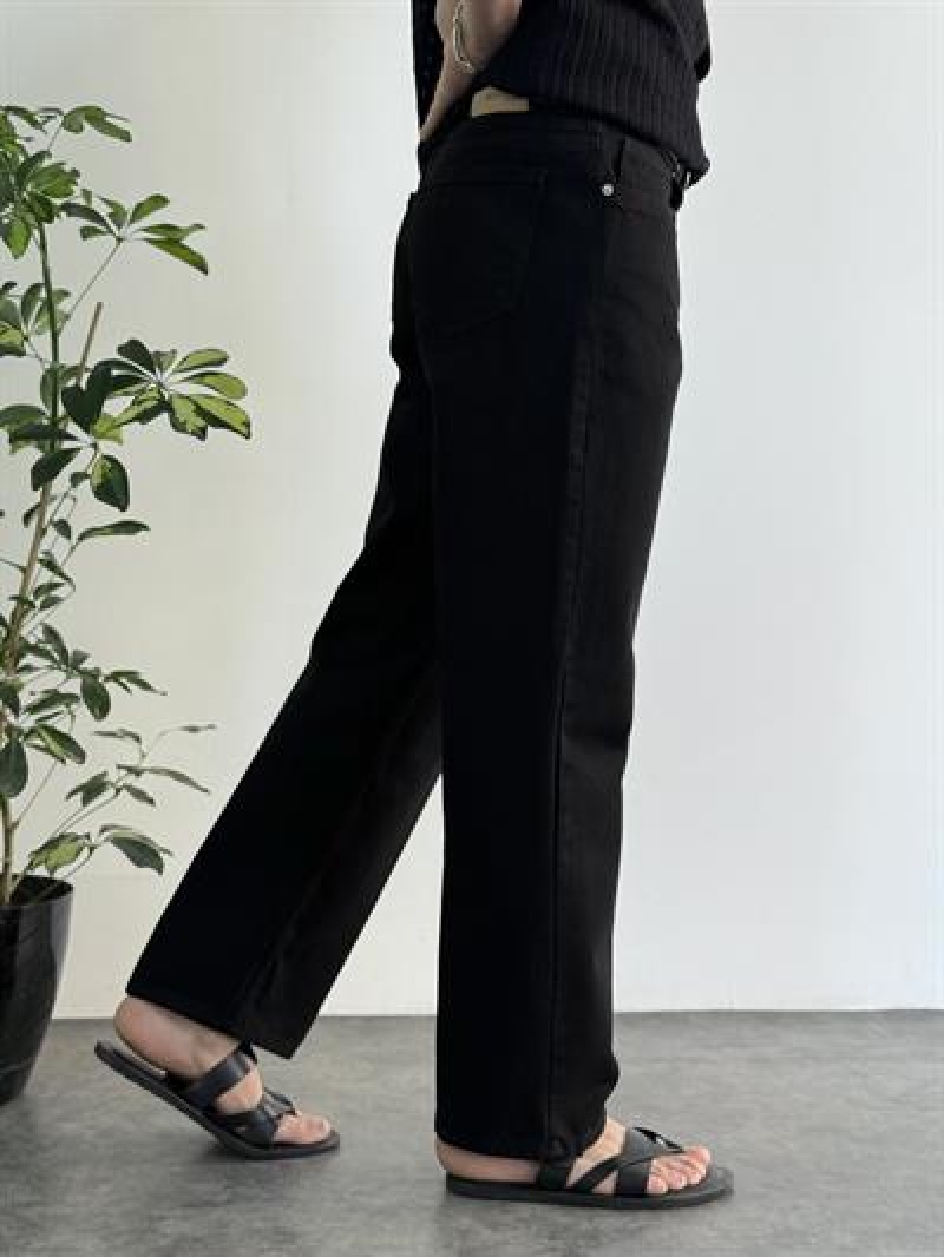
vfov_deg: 39.6
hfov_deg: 30.3
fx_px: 1745
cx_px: 472
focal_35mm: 48
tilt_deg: -2.0
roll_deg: +0.6
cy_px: 628
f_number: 1.78
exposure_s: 1/126
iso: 50
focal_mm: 6.76
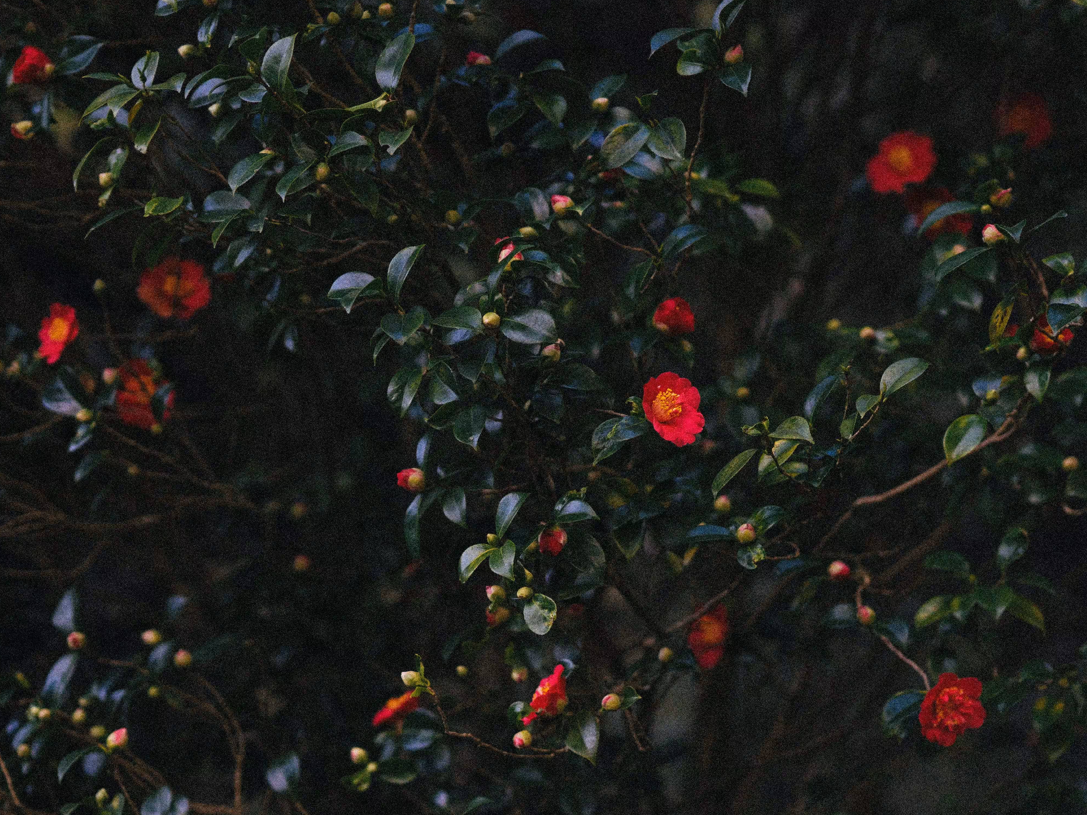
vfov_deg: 12.0
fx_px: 3862
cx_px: 553
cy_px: 476
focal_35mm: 123
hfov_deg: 16.0
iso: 400
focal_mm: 85
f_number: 1.6
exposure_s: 1/1600
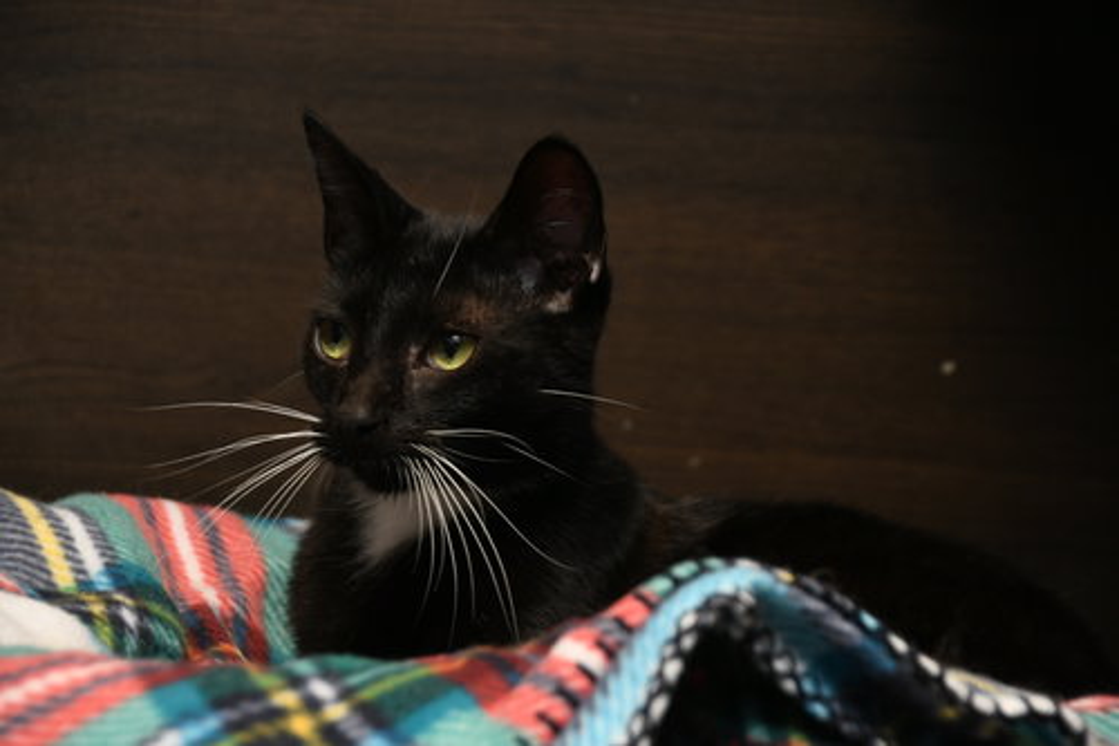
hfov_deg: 12.5
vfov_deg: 8.3
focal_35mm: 165
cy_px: 373
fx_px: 5127
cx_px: 560
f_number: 6
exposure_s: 1/125
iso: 800
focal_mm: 110
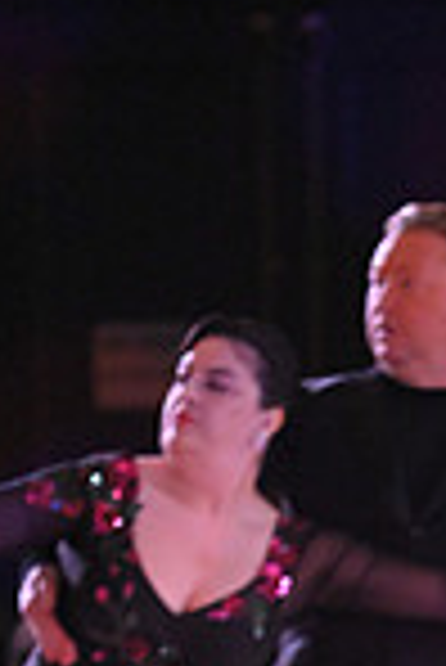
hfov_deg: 1.8
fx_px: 14516
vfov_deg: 2.6
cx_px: 813
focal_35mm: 783
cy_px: 1161
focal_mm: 200
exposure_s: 1/400
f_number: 4.5
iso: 3200
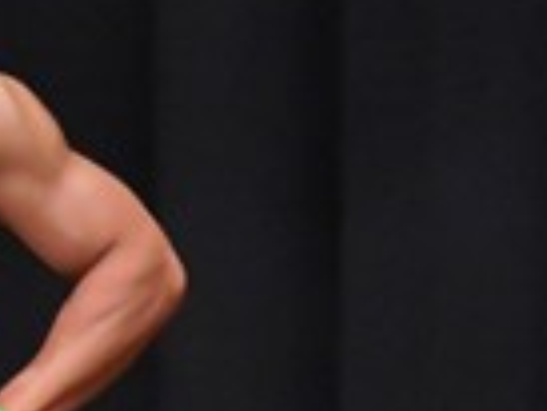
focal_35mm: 1302
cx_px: -305
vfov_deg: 1.1
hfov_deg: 1.5
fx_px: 20592
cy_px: 559
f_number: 5.6
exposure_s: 1/400
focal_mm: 160
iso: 8000
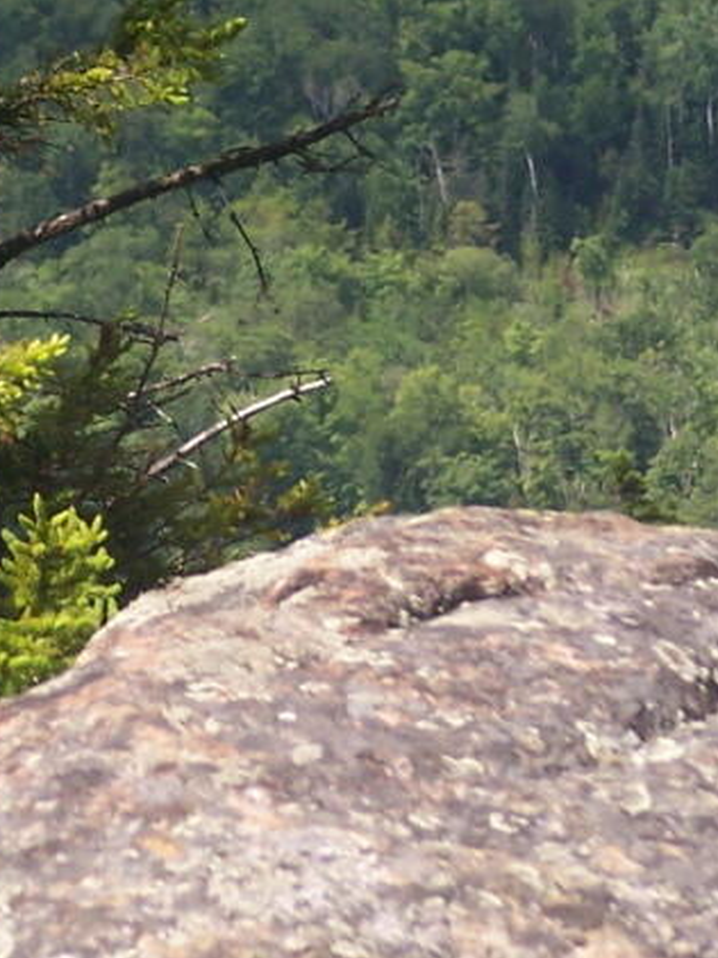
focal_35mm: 450
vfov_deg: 4.4
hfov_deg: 3.3
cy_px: 219
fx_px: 12458
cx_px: 39
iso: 80
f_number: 3.2
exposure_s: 1/640
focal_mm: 23.1
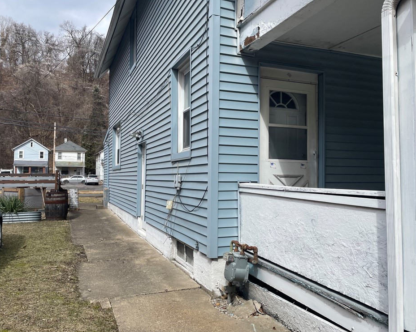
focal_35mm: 28
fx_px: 345
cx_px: 205
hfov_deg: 62.2
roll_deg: +0.0
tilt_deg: +2.6
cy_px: 169
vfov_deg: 51.5
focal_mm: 4.2
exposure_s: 1/2959
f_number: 1.6
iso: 32
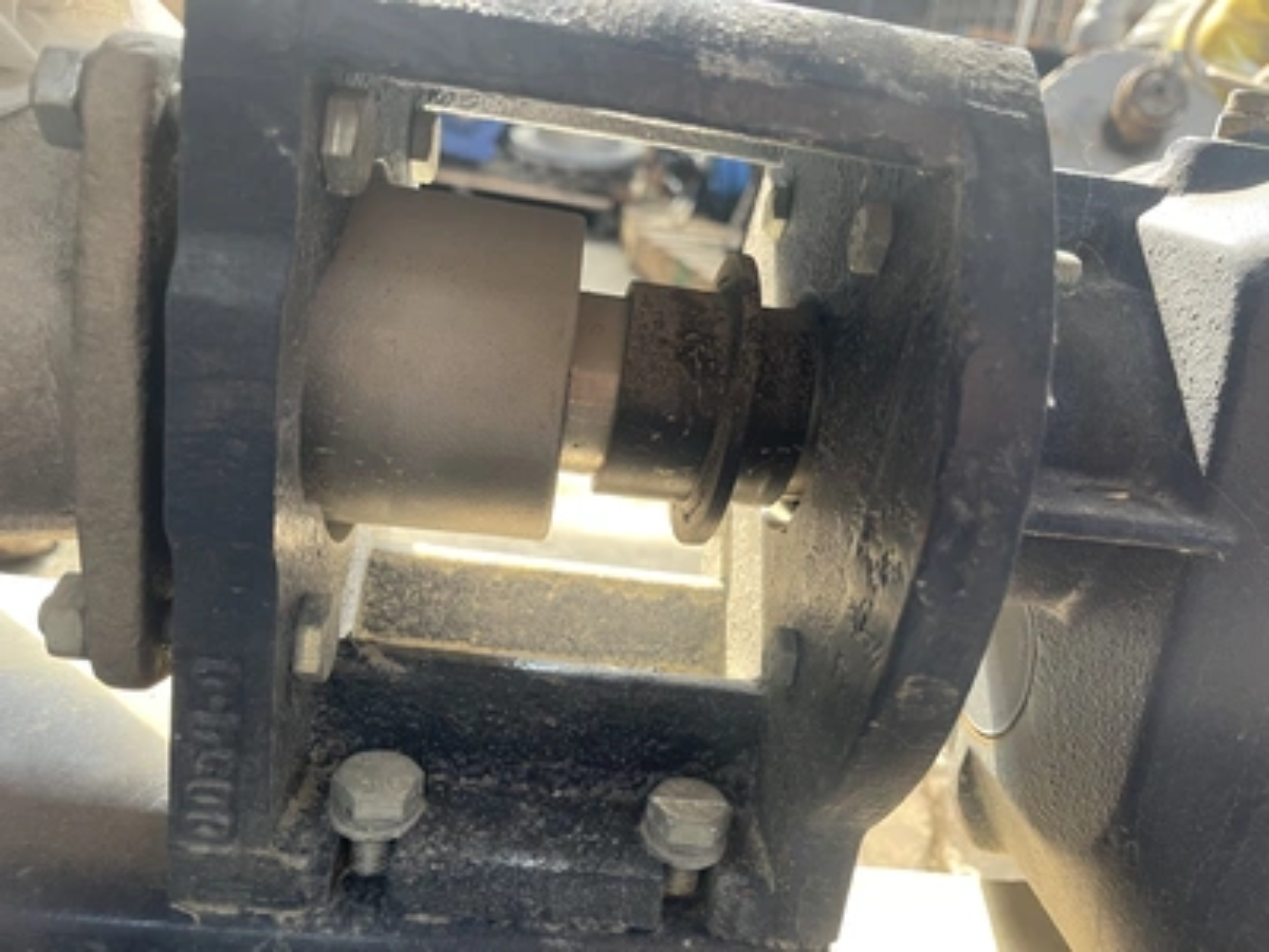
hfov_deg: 67.3
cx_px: 634
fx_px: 953
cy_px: 476
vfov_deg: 53.1
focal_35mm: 26
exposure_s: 1/60
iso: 125
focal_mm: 5.1
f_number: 1.6
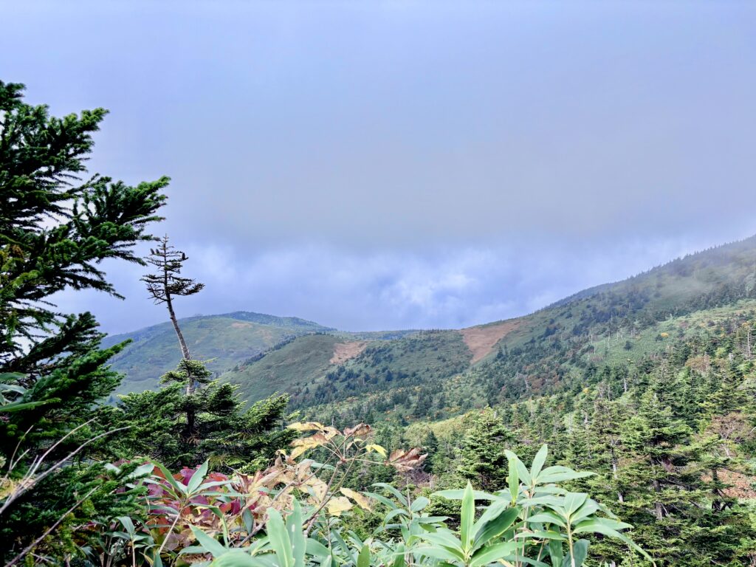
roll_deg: +0.0
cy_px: 284
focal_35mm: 26
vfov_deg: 53.1
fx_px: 568
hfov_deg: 67.3
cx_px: 378
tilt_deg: +2.8
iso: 50
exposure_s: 1/2075
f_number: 1.6
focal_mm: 5.96
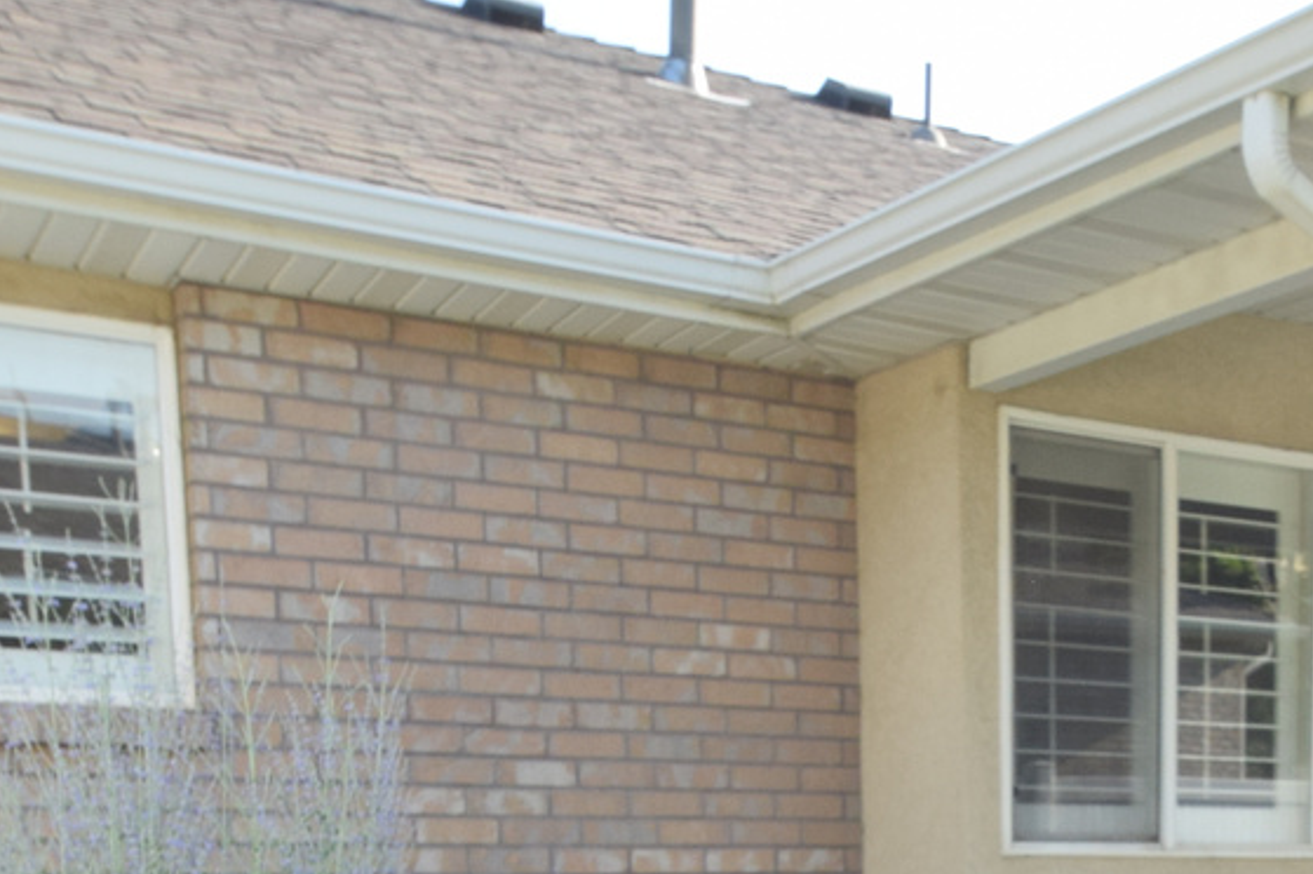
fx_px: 2005
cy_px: 1094
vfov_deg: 22.4
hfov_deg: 34.9
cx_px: 1088
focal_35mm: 55
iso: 360
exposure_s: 1/250
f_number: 8
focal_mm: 10
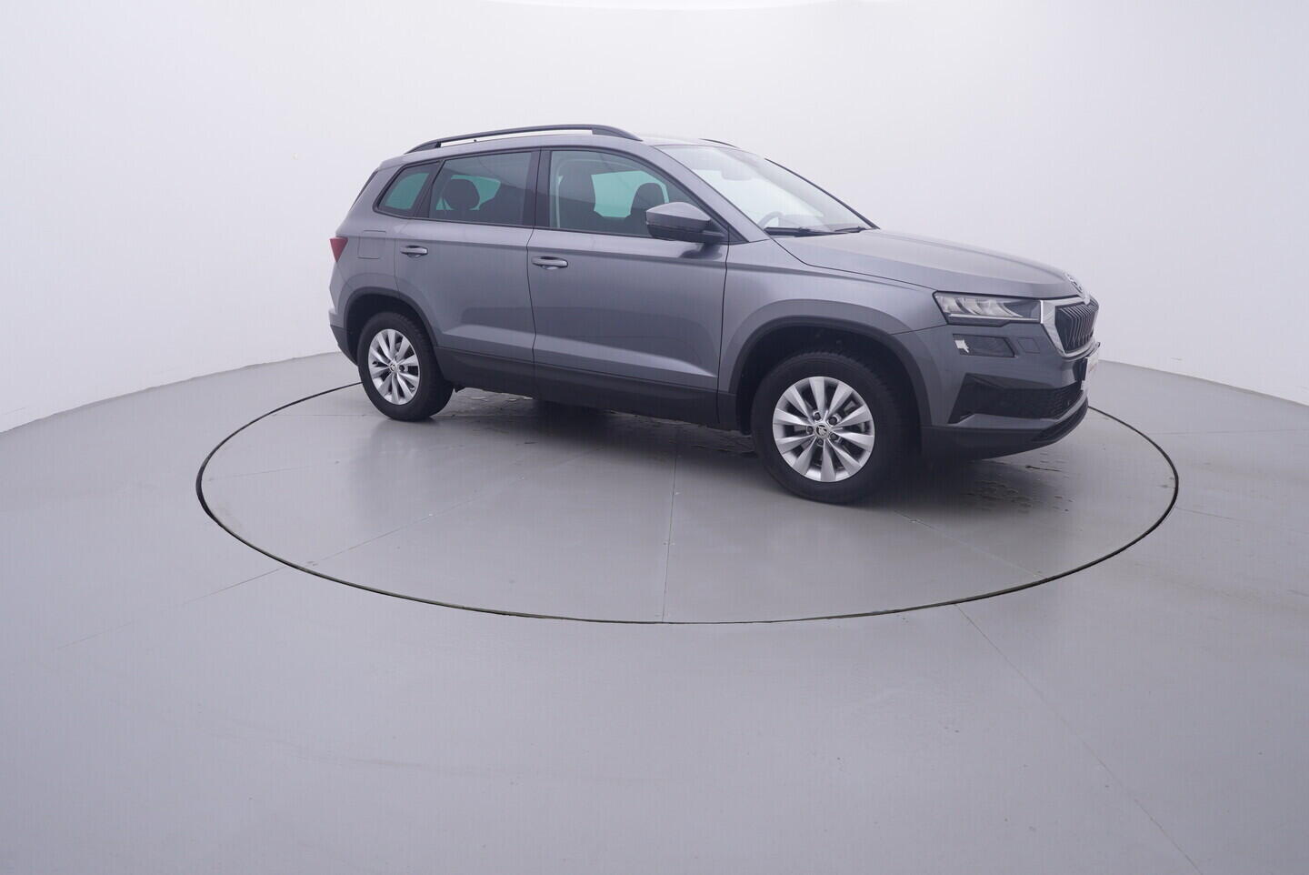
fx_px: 819
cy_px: 438
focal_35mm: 22
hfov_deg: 77.3
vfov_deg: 56.2
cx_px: 654
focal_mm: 15
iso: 200
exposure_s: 1/80
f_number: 5
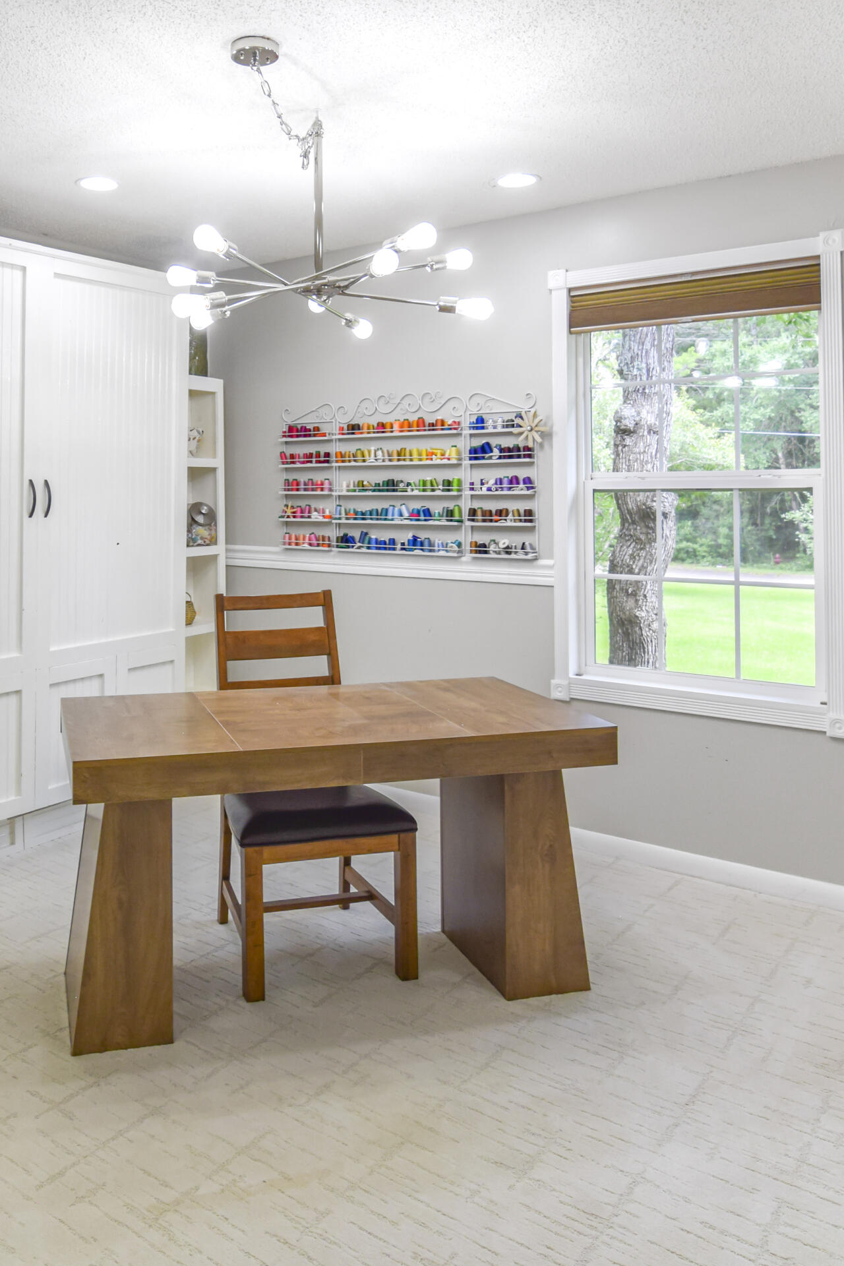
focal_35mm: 26
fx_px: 907
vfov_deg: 69.8
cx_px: 240
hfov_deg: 48.5
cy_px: 610
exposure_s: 1/100
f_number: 5
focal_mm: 11
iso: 400
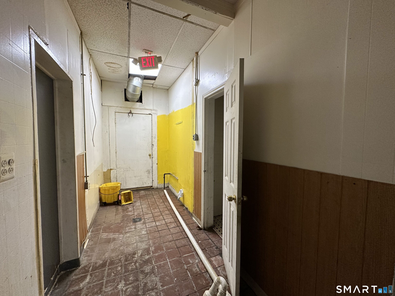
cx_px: 198
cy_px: 148
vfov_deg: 85.7
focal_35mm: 14
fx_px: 160
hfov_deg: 102.1
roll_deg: -0.4
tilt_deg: -2.1
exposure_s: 1/120
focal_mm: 2.22
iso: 250
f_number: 2.2
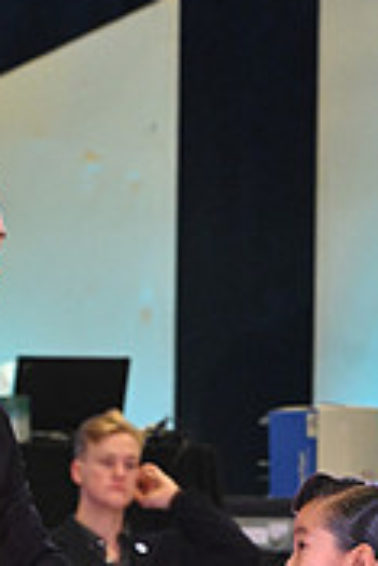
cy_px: 864
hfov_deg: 3.4
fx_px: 6366
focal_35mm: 405
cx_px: 221
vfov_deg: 5.0
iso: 4000
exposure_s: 1/400
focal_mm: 122
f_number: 6.3
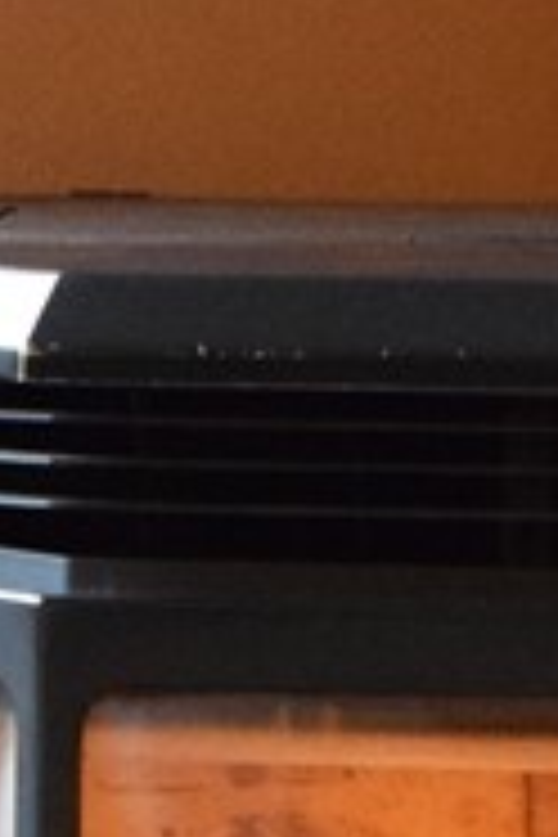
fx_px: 6298
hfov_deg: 5.1
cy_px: 446
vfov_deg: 7.6
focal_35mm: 271
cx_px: 459
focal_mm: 31
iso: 4000
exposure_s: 1/60
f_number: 4.2
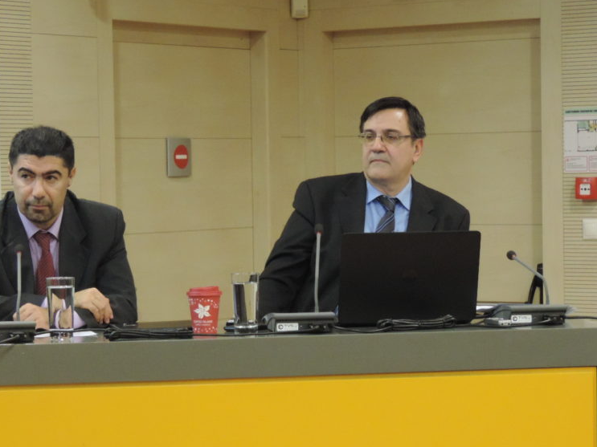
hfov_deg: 15.9
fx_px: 2138
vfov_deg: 11.9
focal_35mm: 124
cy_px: 287
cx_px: 226
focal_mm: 16
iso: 800
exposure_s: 1/25
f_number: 4.1
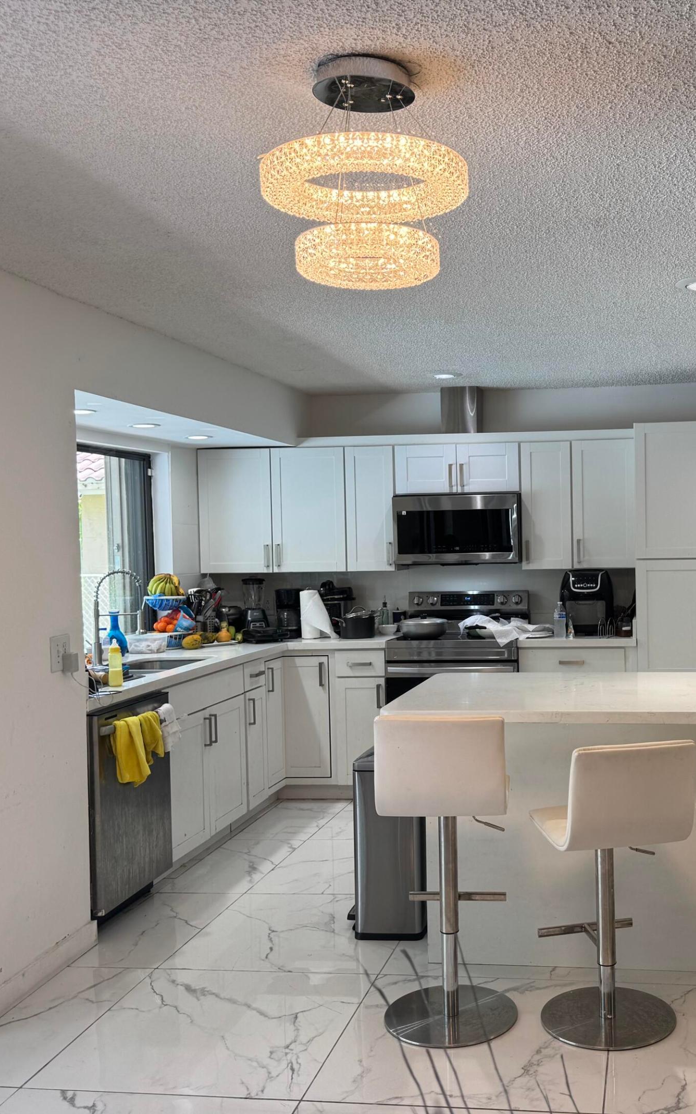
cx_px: 527
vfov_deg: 56.7
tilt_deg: -2.2
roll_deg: +0.9
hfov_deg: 36.4
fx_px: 1032
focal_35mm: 34
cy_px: 556
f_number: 1.78
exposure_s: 1/162
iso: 80
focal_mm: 6.76
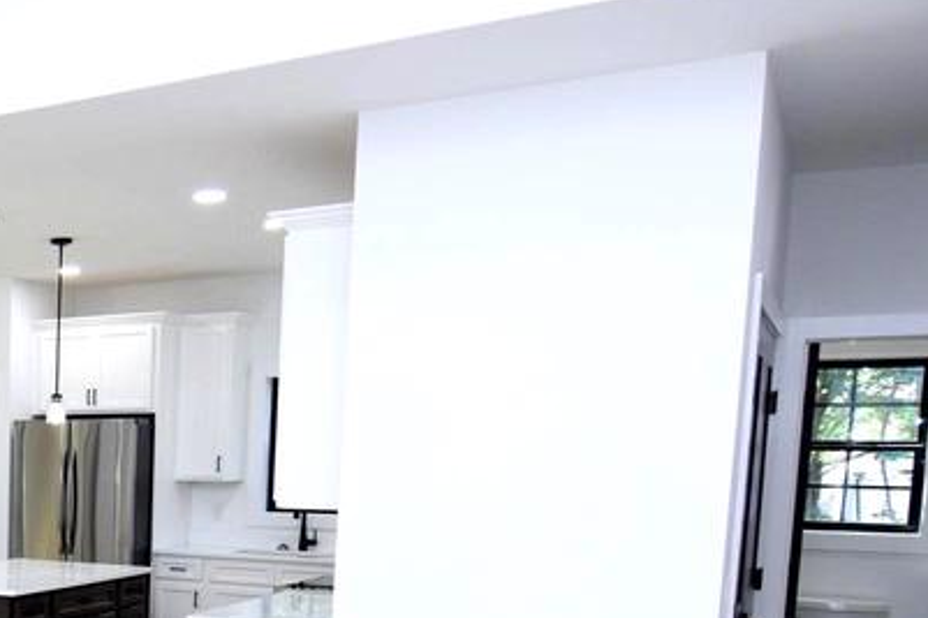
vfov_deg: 27.4
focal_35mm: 46
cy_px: 626
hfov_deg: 34.9
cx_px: -160
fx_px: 1185
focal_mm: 12
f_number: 5.6
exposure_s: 1/125
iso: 800
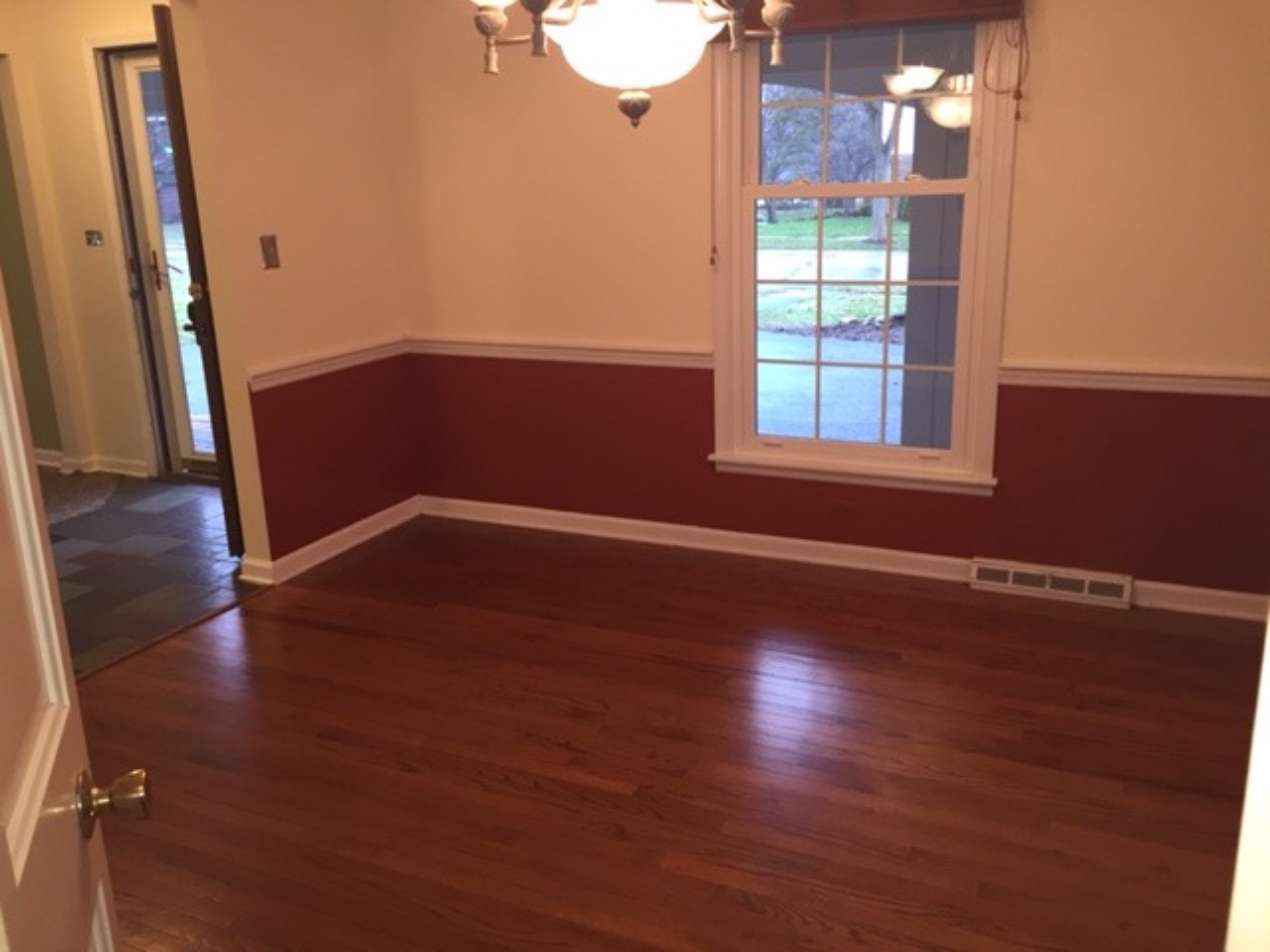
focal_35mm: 29
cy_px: 476
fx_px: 1064
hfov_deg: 61.7
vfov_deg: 48.2
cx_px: 635
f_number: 2.2
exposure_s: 1/30
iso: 125
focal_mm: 4.15
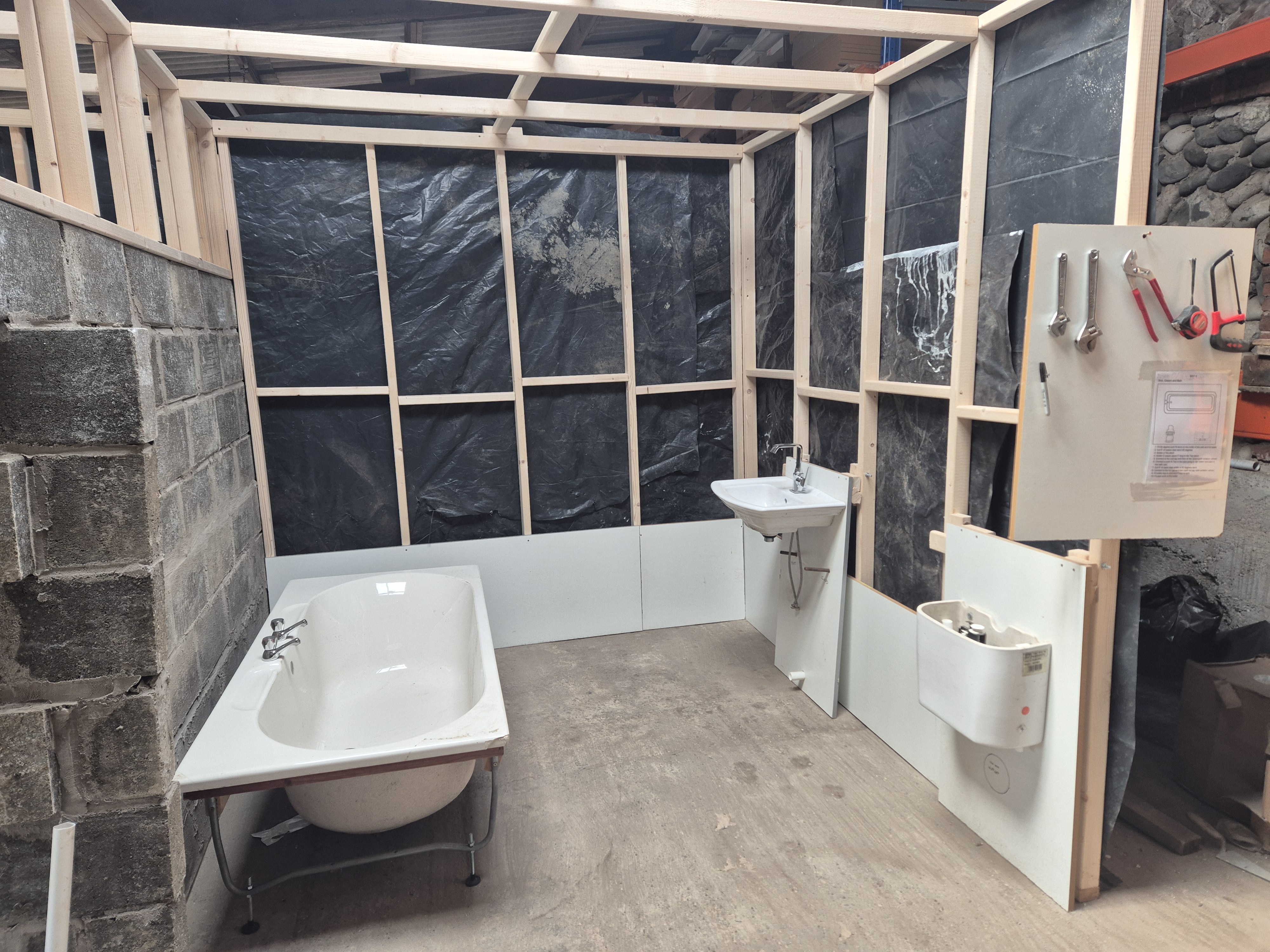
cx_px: 635
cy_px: 476
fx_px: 844
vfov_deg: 58.9
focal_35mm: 23
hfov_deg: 73.9
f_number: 1.8
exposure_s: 1/180
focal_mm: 5.4
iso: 125
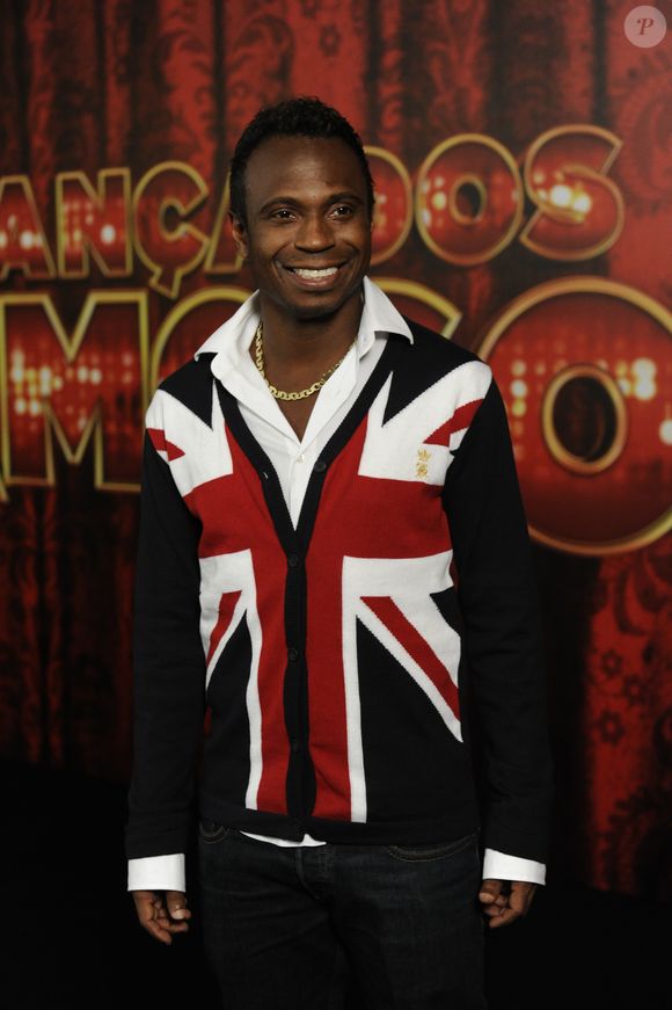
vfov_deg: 30.5
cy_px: 505
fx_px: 1849
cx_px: 336
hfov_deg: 20.6
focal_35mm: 66
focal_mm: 66
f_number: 3.5
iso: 5000
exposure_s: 1/160
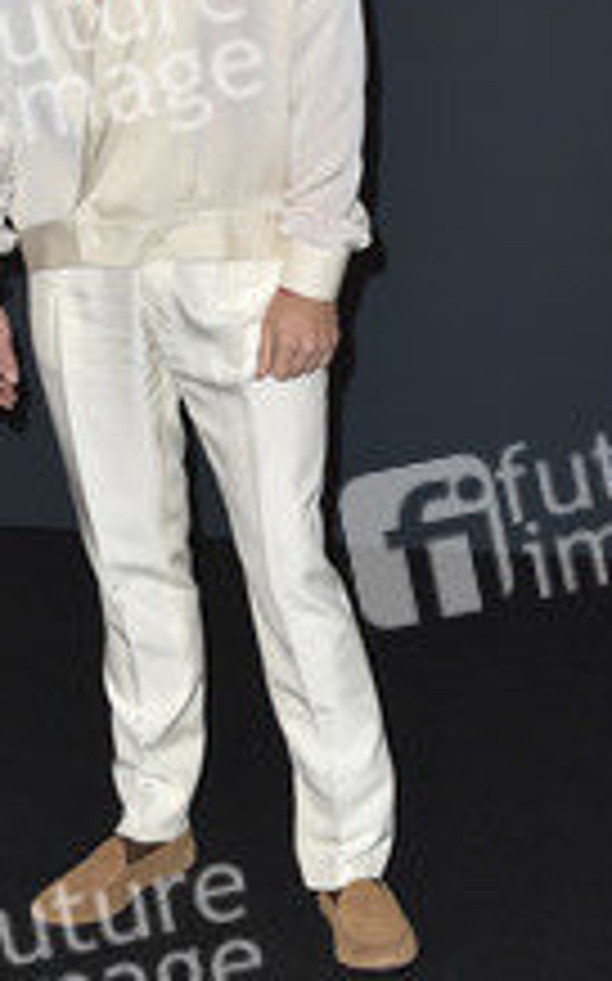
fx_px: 2004
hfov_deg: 17.3
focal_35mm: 75
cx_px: 164
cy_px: 297
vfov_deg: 27.3
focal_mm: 40
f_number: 6.3
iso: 320
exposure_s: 1/250
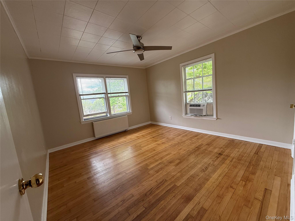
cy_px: 110
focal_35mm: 14
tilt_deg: -7.2
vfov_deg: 85.7
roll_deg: +5.6
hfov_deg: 102.1
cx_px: 148
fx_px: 119
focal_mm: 2.22
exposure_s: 1/99
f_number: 2.2
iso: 100
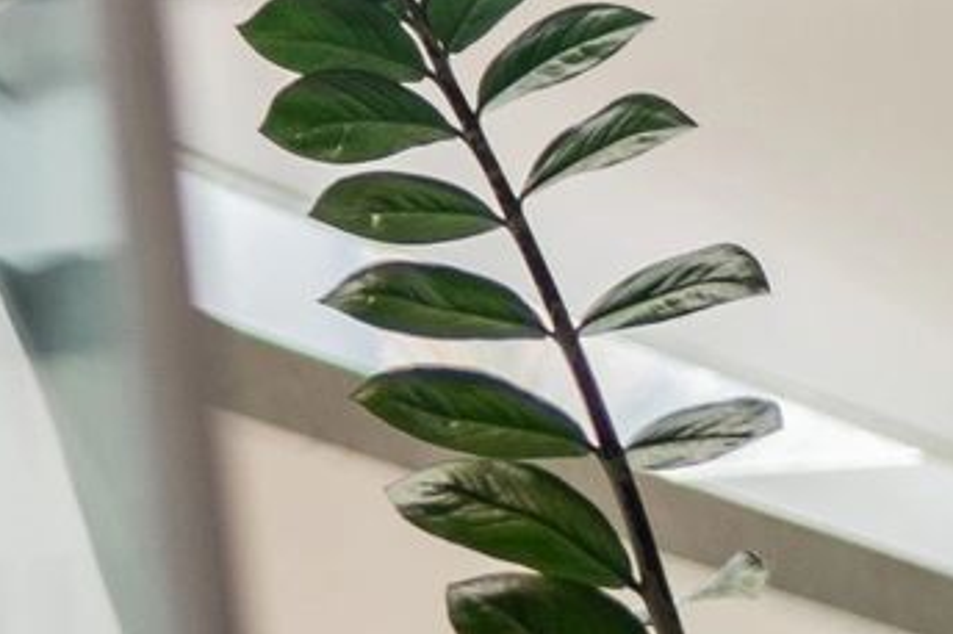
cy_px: 202
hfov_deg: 8.6
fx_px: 5715
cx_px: -1374
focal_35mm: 216
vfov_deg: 6.4
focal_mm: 35
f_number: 1.4
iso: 160
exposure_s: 1/250
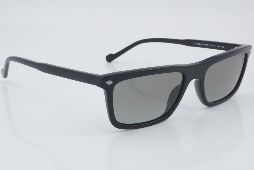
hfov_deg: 27.0
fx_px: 529
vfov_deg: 18.2
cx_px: 127
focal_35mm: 75
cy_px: 85
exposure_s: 1/3
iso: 100
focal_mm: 50
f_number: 32
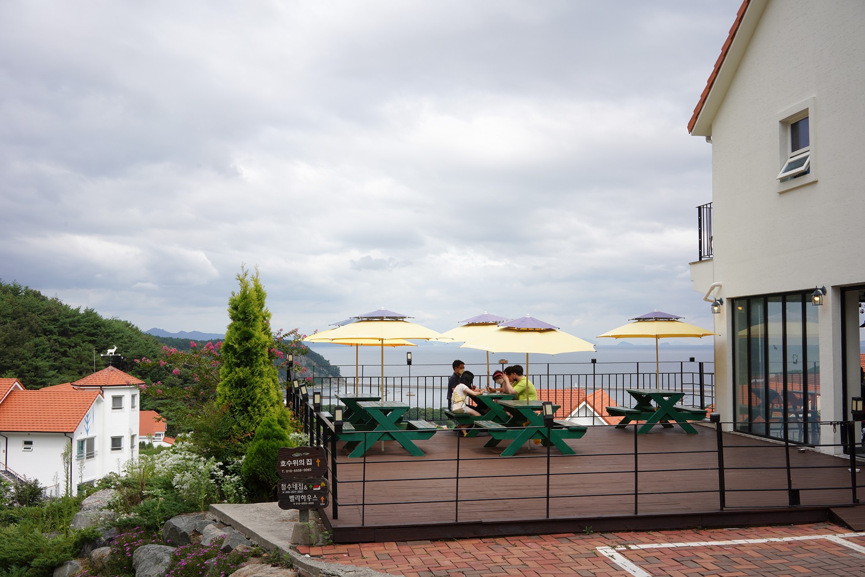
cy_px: 288
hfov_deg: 54.4
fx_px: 841
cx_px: 432
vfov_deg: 37.9
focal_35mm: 35
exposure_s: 1/100
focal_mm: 35
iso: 200
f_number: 14
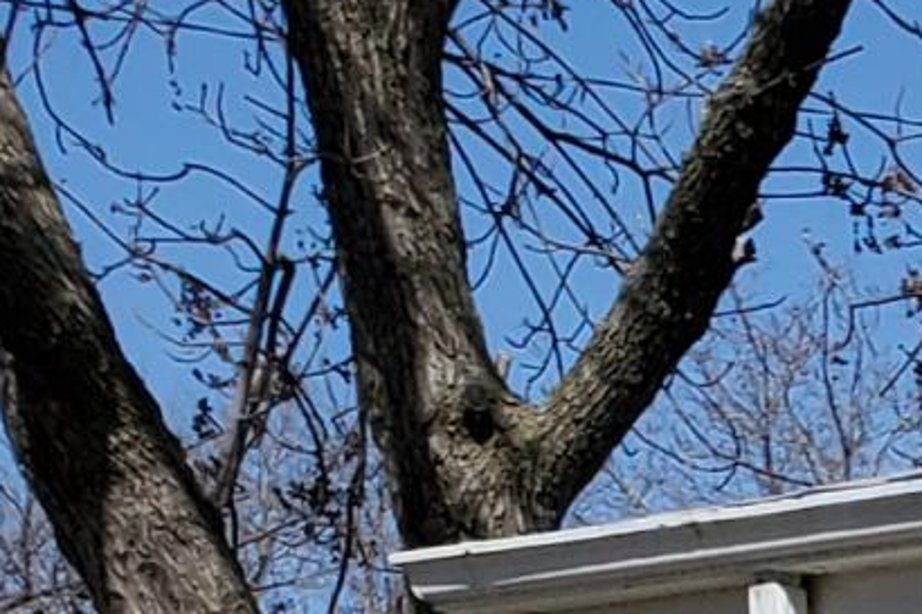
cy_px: 2029
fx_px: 5069
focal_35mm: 198
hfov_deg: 8.4
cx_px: 2939
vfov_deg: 6.2
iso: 50
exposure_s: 1/2960
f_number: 2.4
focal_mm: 4.3
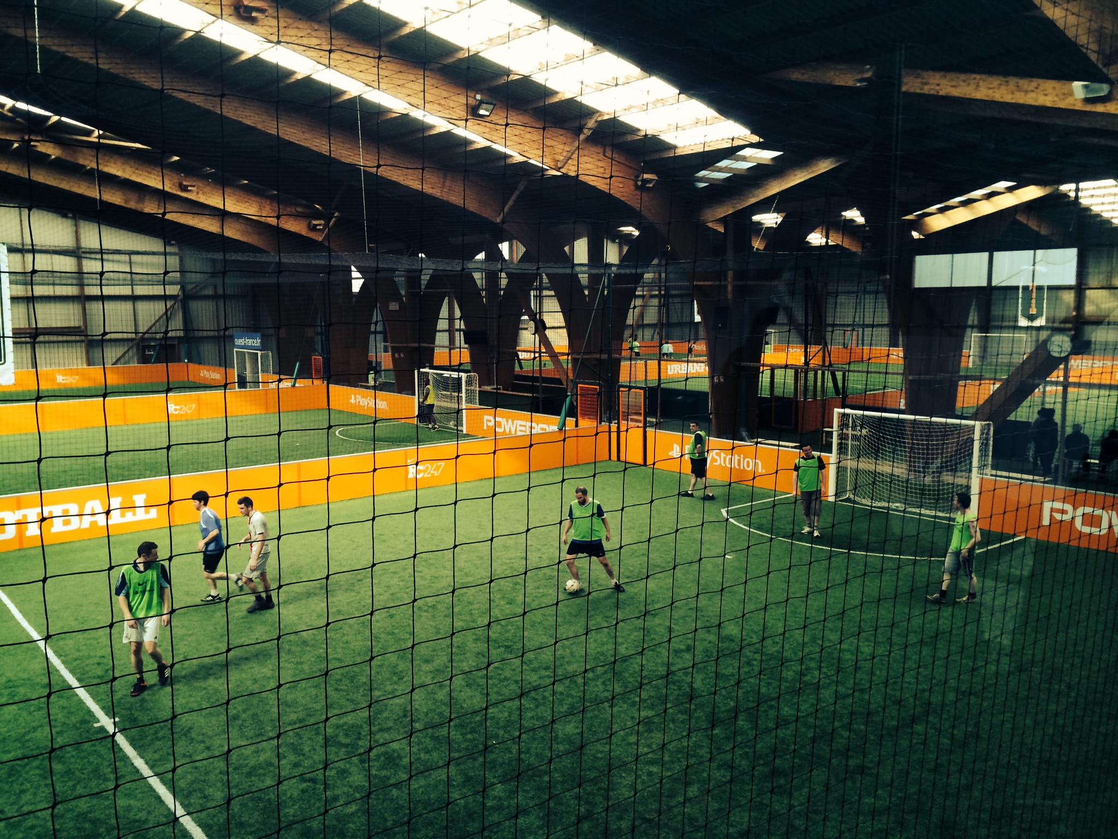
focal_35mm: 30
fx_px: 969
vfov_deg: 46.8
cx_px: 559
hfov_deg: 60.0
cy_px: 420
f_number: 2.2
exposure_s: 1/30
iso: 64
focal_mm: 4.12
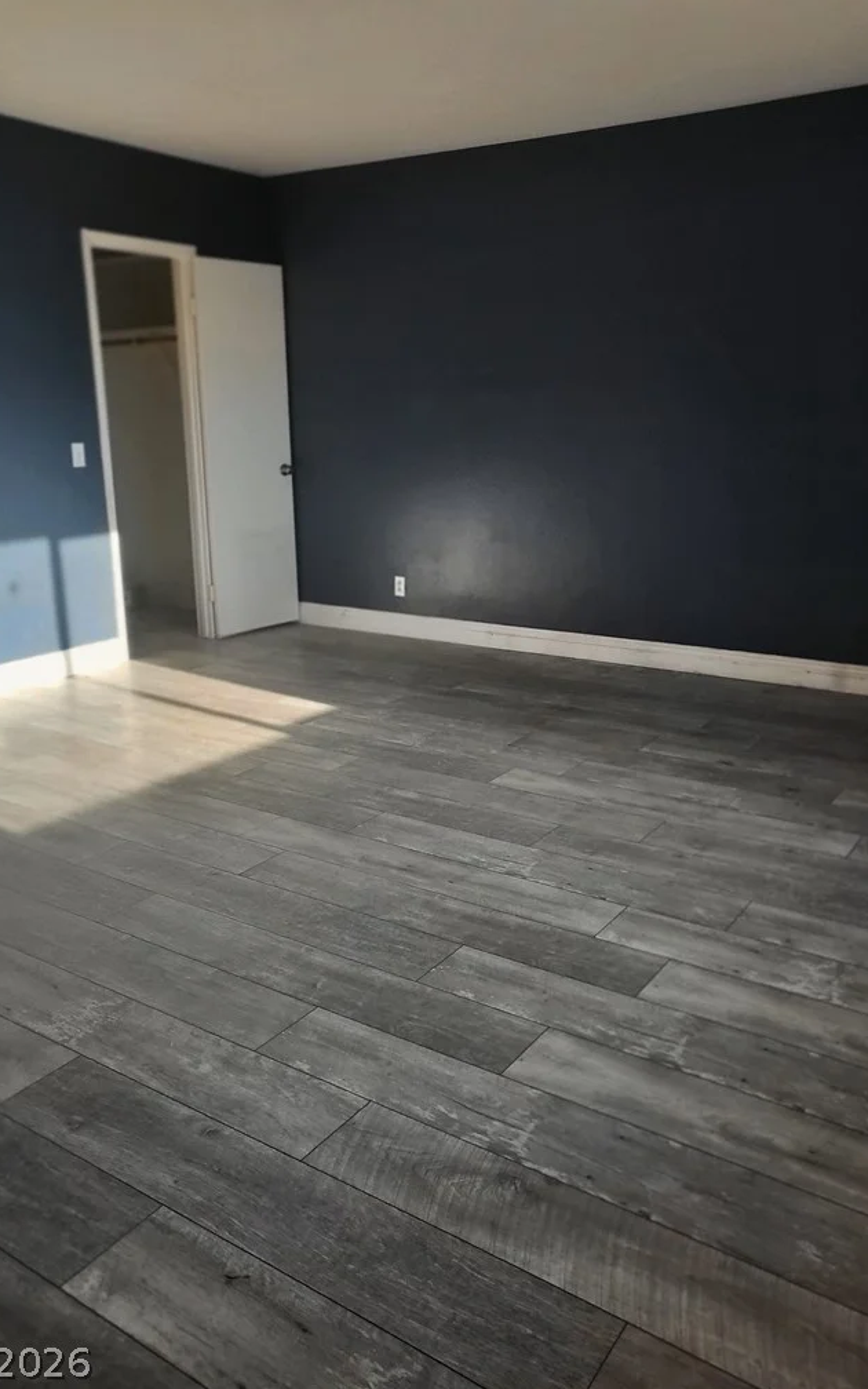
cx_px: 422
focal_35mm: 28
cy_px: 689
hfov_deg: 44.5
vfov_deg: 66.5
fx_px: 1060
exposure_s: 1/120
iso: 250
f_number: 1.8
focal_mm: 4.25
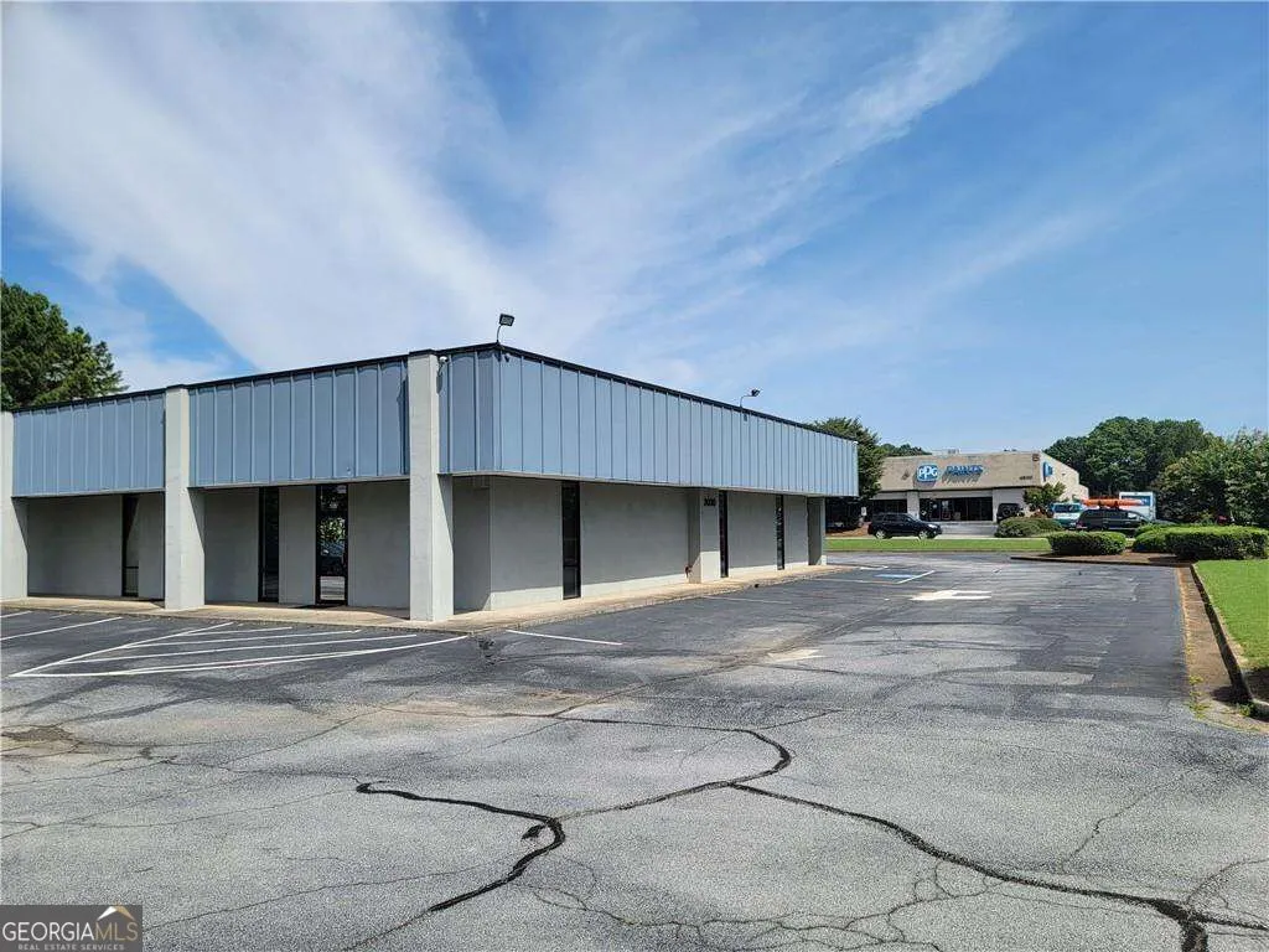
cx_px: 634
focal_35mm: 24
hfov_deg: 71.6
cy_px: 476
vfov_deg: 56.8
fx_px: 880
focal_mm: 6.7
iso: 16
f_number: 1.8
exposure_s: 1/1222
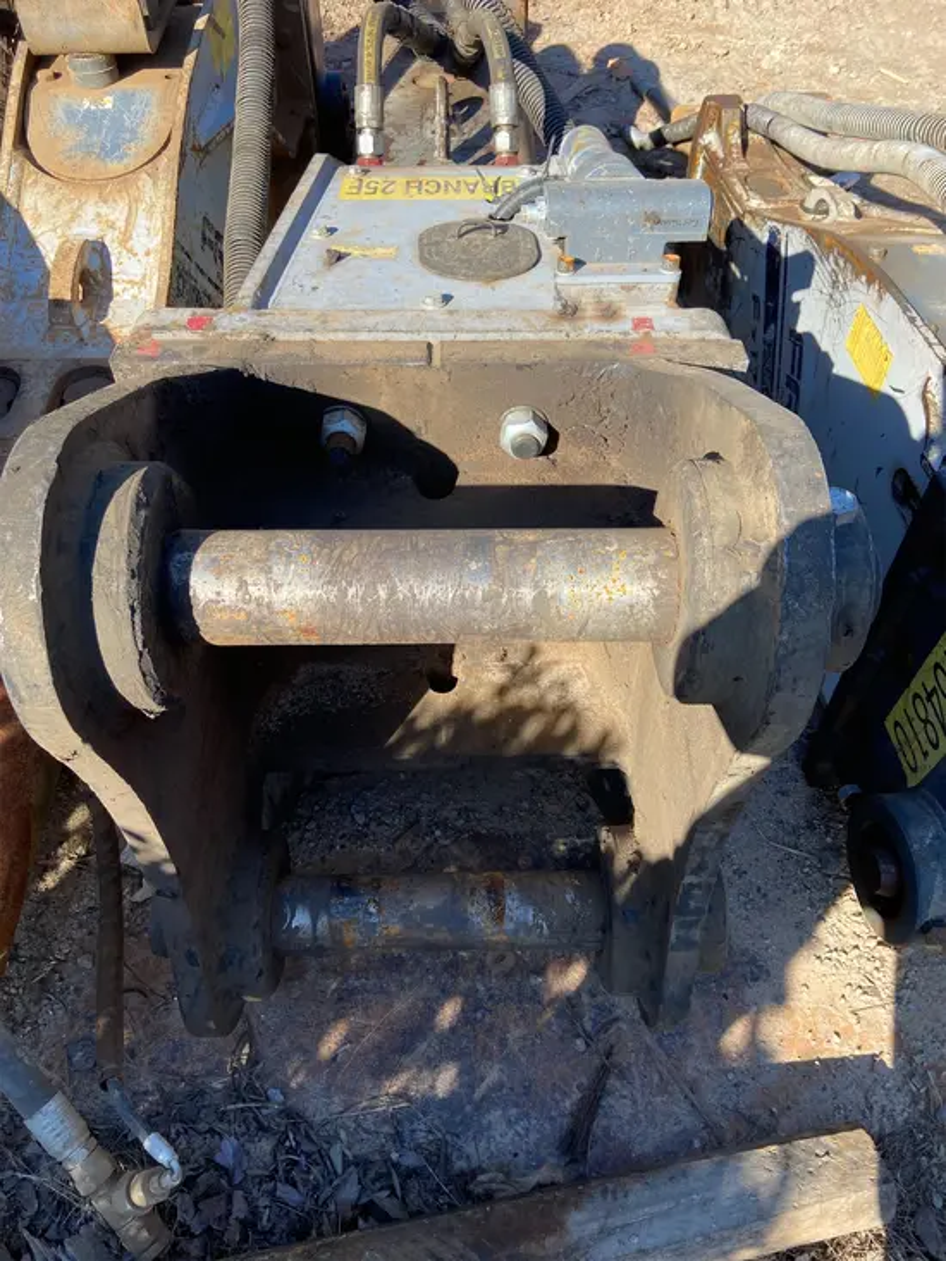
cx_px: 473
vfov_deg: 67.3
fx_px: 947
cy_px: 630
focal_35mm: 26
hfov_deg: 53.1
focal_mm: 4.25
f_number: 1.8
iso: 32
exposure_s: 1/998
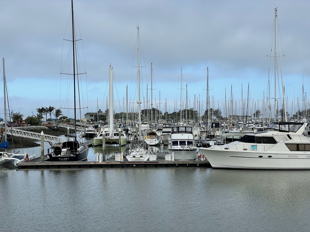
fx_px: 466
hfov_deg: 36.8
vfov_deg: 28.0
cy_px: 116
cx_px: 155
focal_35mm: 52
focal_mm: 6
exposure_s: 1/1712
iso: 25
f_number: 2
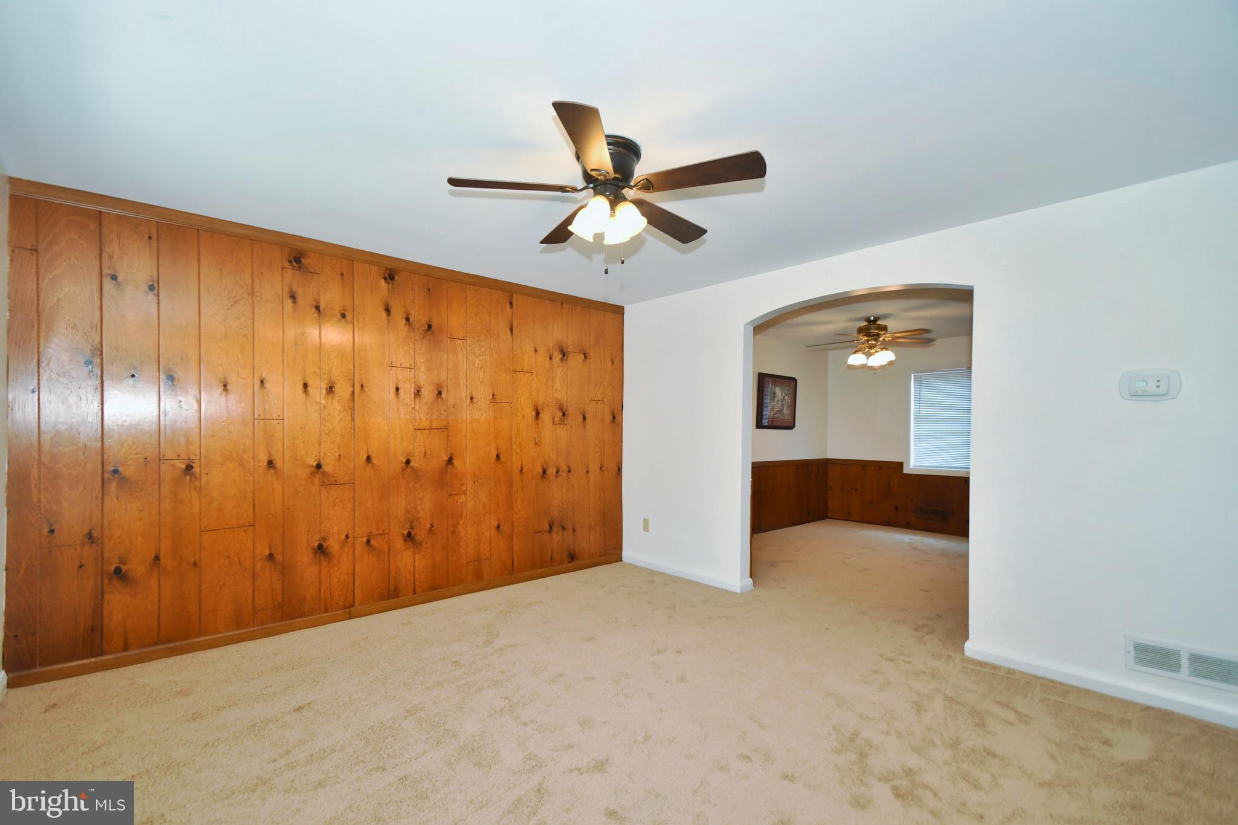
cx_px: 619
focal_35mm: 15
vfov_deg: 77.3
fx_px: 516
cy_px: 412
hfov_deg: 100.4
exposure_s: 1/80
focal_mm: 10
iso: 500
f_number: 5
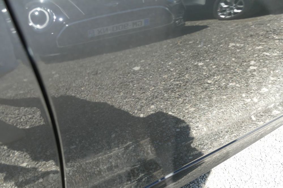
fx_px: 275
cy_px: 94
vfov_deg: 37.9
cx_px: 142
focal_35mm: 35
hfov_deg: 54.4
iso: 125
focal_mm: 12.64
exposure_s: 1/400
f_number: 3.1
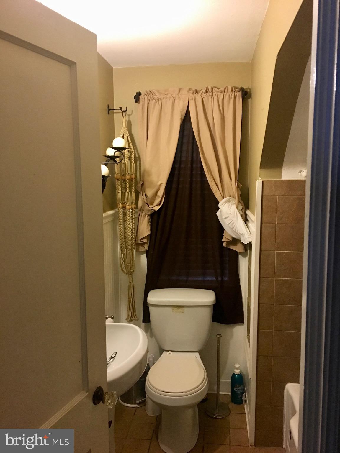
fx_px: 380
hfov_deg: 48.2
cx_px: 170
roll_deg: +0.5
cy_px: 226
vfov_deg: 61.7
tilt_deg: -7.5
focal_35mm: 29
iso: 200
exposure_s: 1/30
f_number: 2.2
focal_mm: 4.15
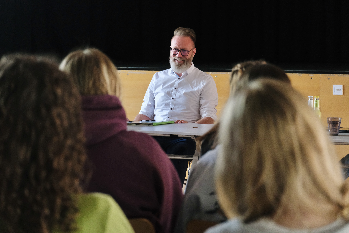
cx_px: 174
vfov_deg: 12.1
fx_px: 1095
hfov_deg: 18.1
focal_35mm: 113
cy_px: 116
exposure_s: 1/80
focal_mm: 75.4
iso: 3200
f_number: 5
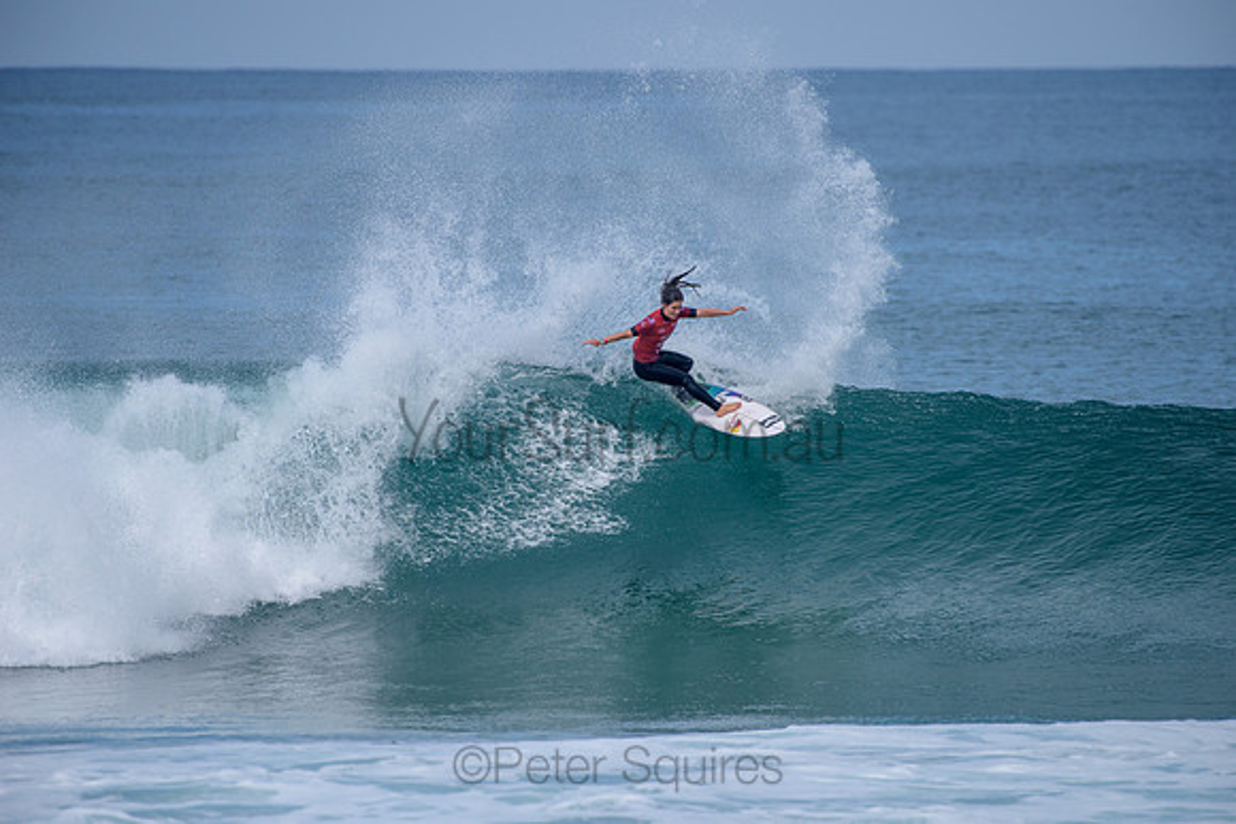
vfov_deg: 2.8
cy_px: 412
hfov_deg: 4.1
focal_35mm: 500
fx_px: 17170
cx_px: 618
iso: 250
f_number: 6.3
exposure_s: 1/2500
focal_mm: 500
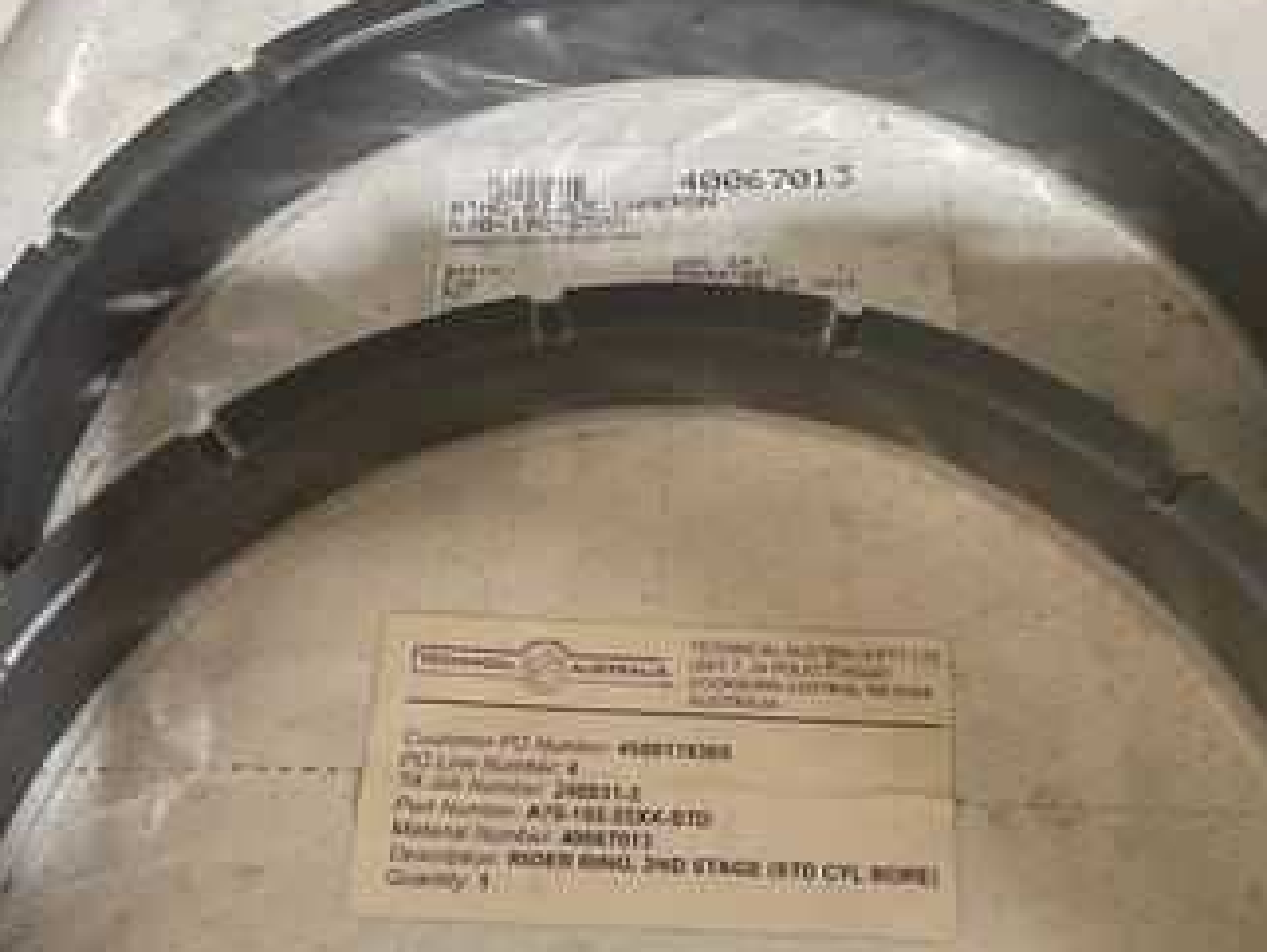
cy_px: 498
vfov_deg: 32.2
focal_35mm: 45
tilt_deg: -62.6
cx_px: 712
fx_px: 1648
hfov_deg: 42.0
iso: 64
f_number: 1.8
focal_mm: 3
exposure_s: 1/50
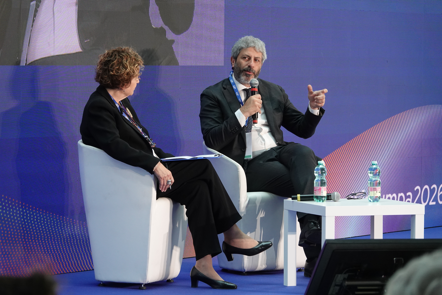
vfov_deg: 7.5
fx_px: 2259
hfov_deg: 11.2
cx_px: 221
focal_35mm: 184
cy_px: 148
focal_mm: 67.46
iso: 800
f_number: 4
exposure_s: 1/200
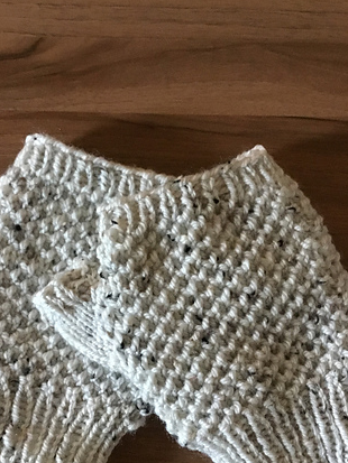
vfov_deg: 39.4
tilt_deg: -84.1
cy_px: 285
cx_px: 156
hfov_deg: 30.3
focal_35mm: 48
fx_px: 643
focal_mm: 3.3
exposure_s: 1/17
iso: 320
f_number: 2.4
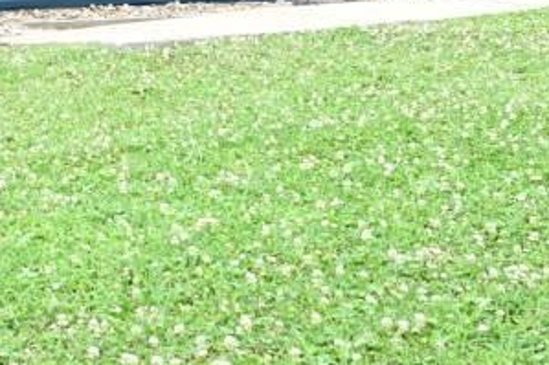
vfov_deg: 11.2
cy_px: -334
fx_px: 1707
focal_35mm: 112
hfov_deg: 17.1
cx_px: -176
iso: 1000
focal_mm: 29
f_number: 8
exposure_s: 1/250
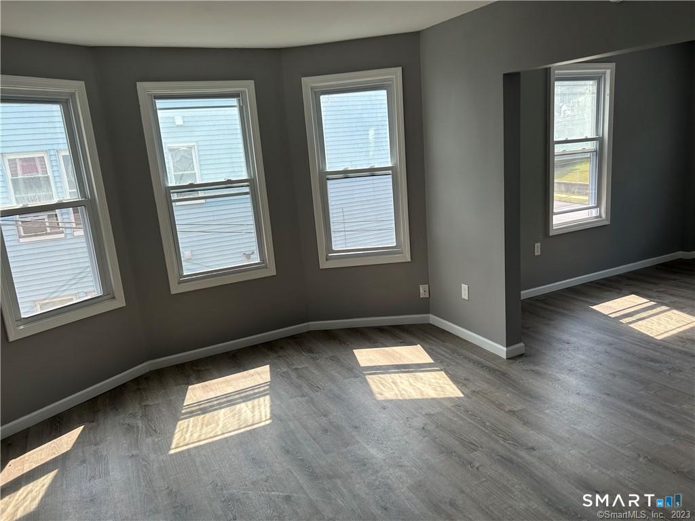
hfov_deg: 67.3
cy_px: 260
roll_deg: +4.1
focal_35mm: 26
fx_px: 522
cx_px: 348
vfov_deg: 53.1
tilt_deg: -13.6
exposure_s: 1/588
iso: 50
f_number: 1.5
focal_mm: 5.7
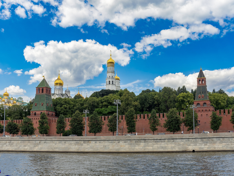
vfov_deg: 39.7
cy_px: 88
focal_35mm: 36
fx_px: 243
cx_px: 117
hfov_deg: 51.3
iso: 200
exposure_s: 1/125
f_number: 11
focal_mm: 18
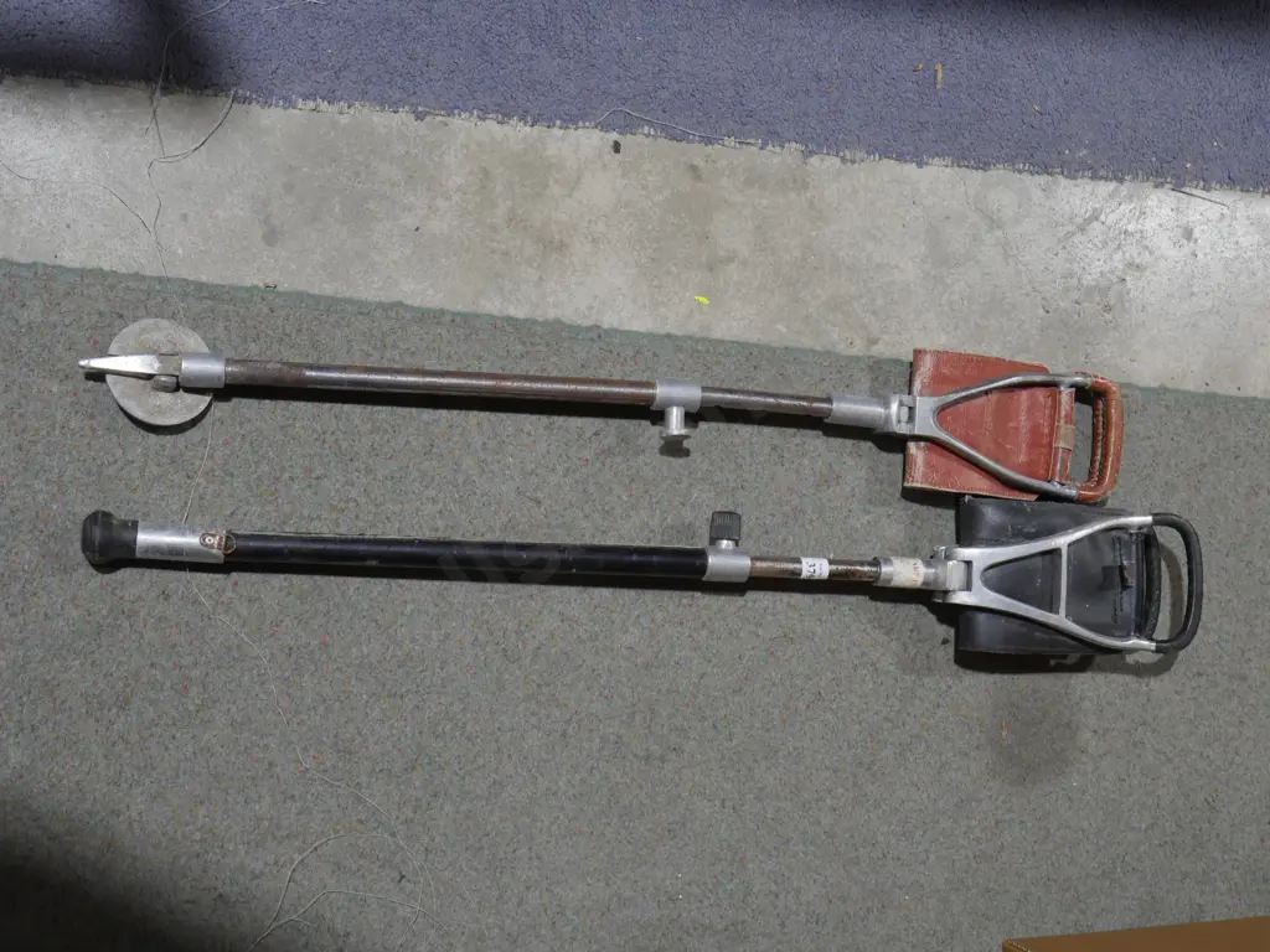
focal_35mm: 48
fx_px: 1761
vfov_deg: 30.3
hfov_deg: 39.7
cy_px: 476
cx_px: 635
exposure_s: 1/60
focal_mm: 24
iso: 1000
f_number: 7.1
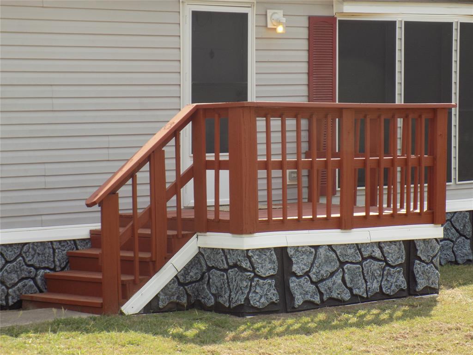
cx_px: 236
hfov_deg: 16.7
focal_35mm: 118
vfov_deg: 12.6
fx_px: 1612
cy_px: 178
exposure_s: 1/200
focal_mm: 20.9
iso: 80
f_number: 4.8
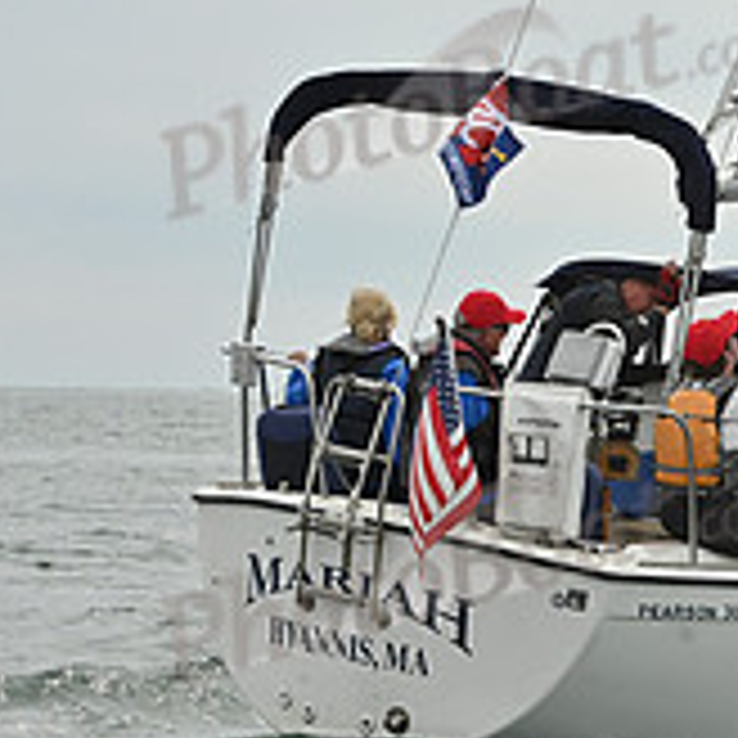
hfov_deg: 8.2
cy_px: 272
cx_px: 1030
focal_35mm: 211
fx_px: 5089
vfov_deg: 8.3
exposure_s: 1/800
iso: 320
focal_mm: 70
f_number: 10
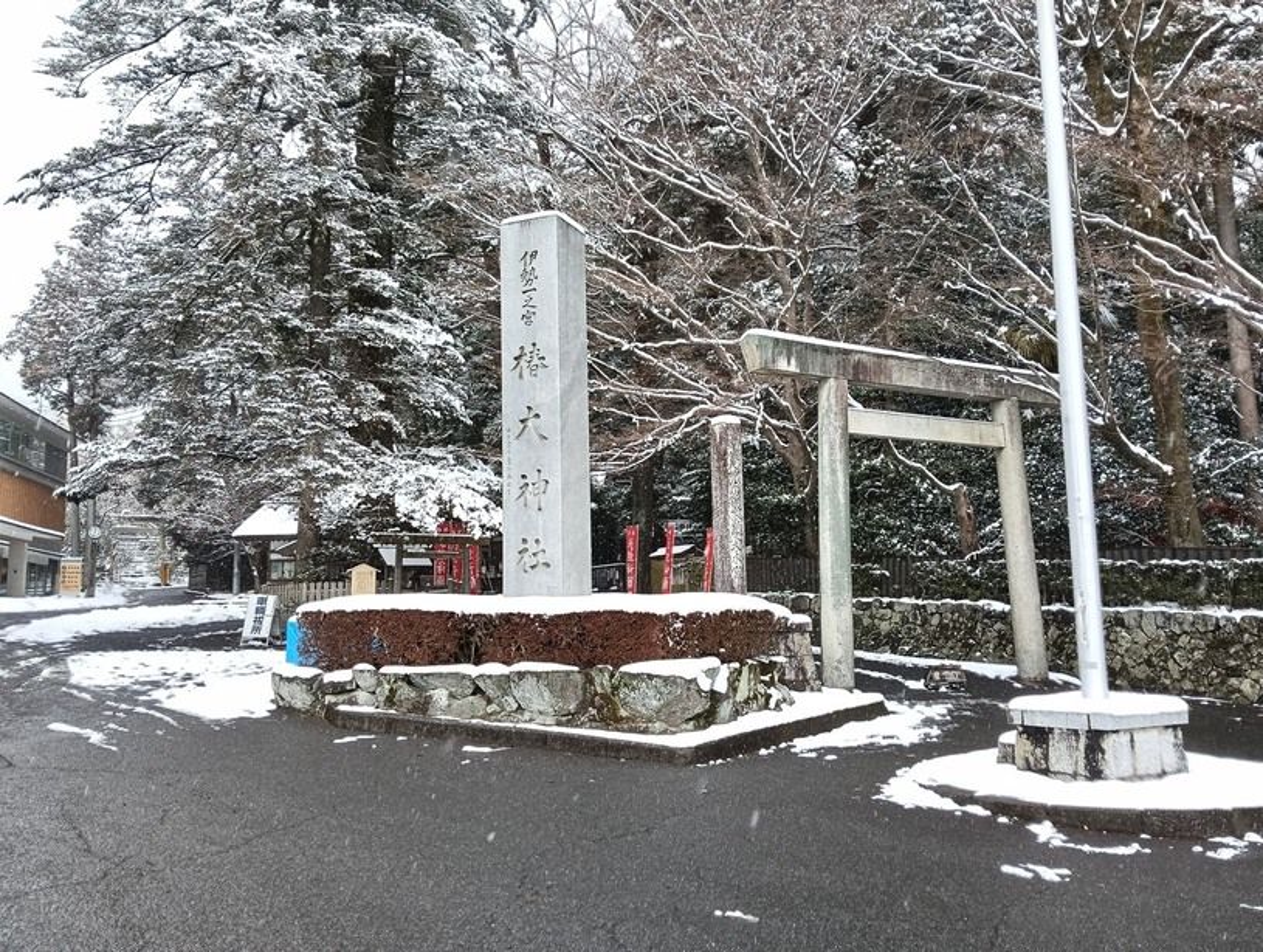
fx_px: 987
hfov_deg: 65.2
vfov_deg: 51.5
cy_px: 476
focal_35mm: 27
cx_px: 632
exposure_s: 1/183
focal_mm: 3.98
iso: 50
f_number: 1.8
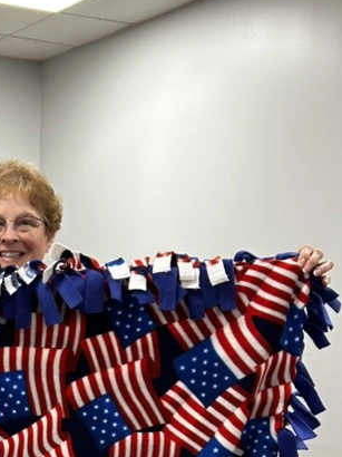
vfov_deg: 28.5
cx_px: 10
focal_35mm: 65
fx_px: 857
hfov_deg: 21.8
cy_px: 422
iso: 64
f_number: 1.5
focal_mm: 5.7
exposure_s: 1/60
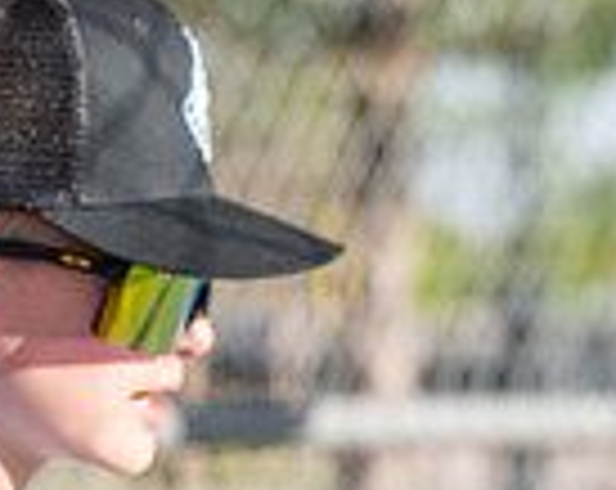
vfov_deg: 4.9
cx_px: 1050
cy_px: 477
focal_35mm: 315
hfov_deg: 6.1
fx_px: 5731
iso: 320
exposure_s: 1/2500
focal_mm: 70
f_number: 2.8
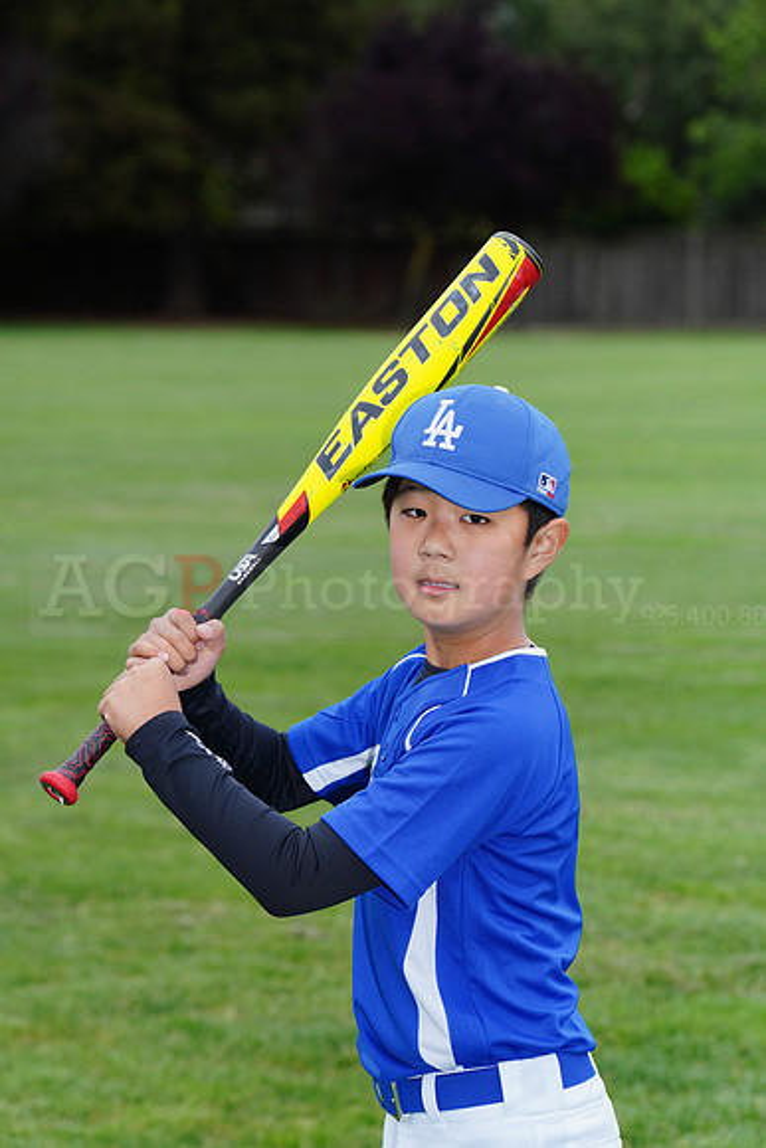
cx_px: 383
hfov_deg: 8.3
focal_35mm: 165
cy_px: 574
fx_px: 5263
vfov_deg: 12.4
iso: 200
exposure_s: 1/200
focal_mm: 165
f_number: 8
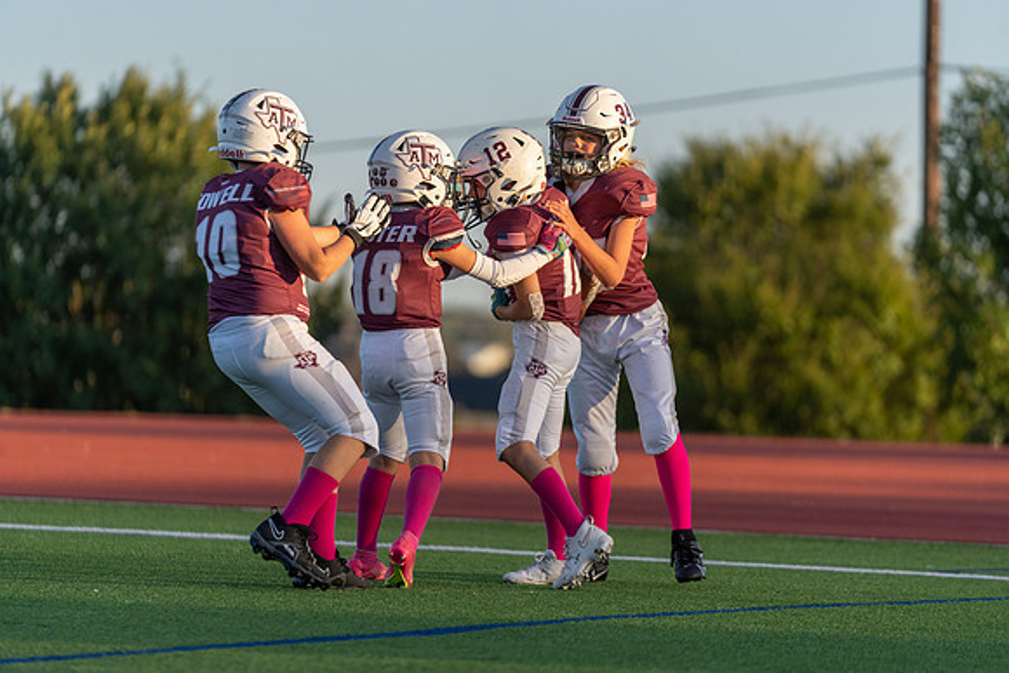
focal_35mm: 200
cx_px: 504
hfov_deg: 10.3
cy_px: 336
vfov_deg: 6.9
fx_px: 5607
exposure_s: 1/2000
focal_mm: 200
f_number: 2.8
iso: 250
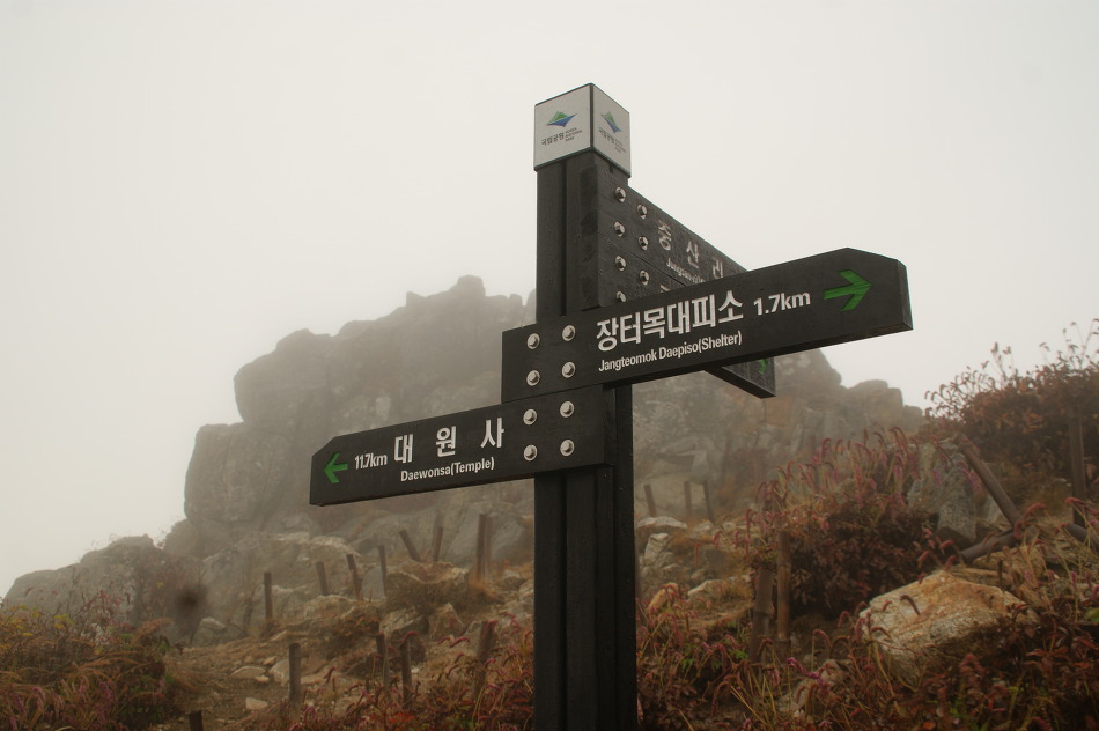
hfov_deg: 57.3
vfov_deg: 39.9
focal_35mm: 33
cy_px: 366
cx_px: 550
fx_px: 1007
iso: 100
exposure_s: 1/60
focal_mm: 22
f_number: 7.1
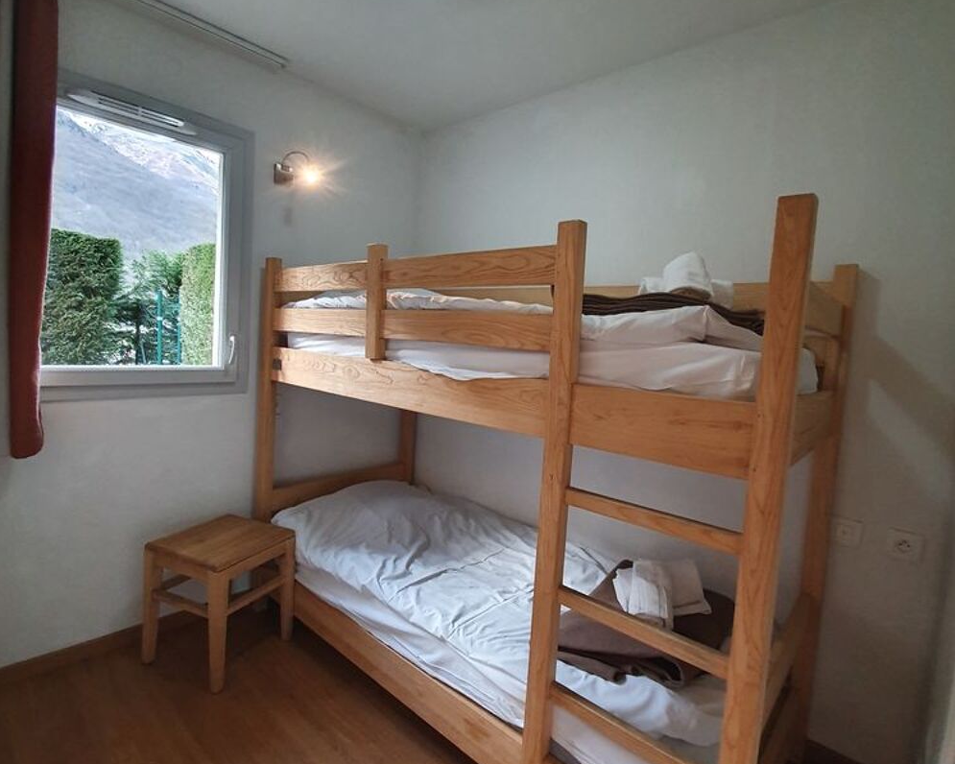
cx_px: 476
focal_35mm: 17
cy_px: 366
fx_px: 480
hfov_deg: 89.6
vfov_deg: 76.9
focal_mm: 1.8
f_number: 2.2
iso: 400
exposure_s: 1/50
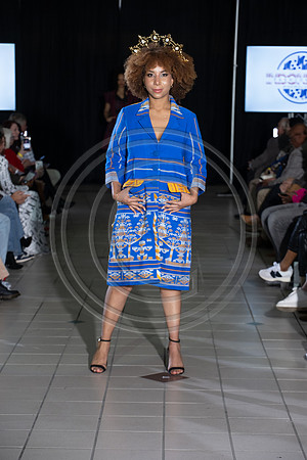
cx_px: 154
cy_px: 230
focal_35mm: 105
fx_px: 1343
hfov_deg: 13.0
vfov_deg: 19.5
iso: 1250
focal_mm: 105
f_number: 5.6
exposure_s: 1/160
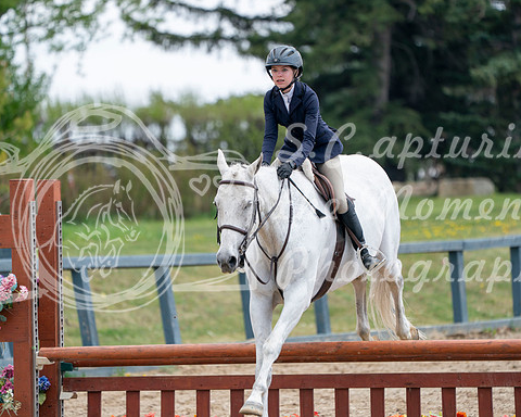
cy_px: 208
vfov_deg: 3.7
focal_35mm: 416
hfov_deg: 4.7
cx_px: 255
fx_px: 6415
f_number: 5.6
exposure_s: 1/400
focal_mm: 367
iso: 200
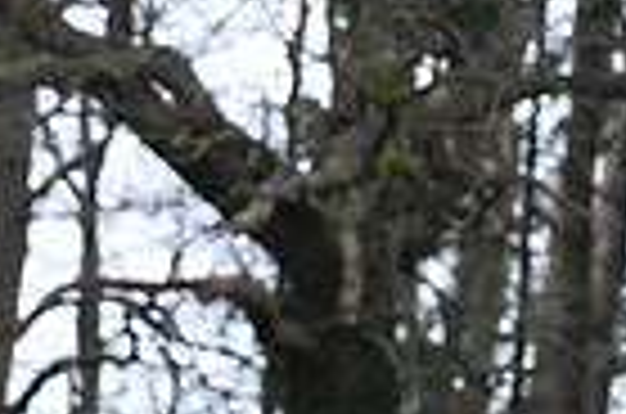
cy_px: 612
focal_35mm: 647
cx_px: -644
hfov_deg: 3.2
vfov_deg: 2.1
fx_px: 11225
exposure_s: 1/1250
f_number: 5.6
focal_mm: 155
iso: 2500
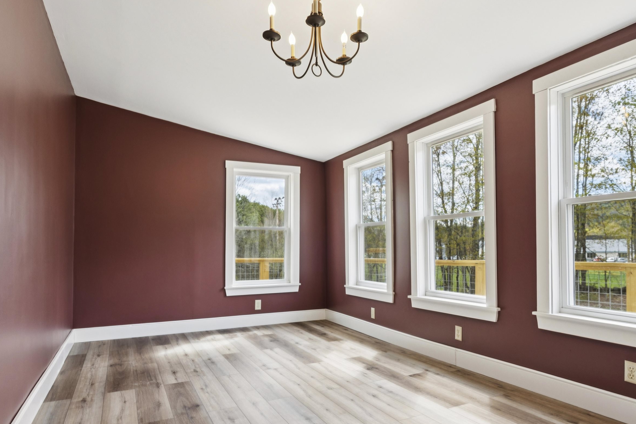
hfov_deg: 81.2
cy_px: 267
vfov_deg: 58.7
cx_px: 329
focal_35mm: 21
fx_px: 371
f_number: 8
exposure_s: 1/50
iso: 640
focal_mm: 16
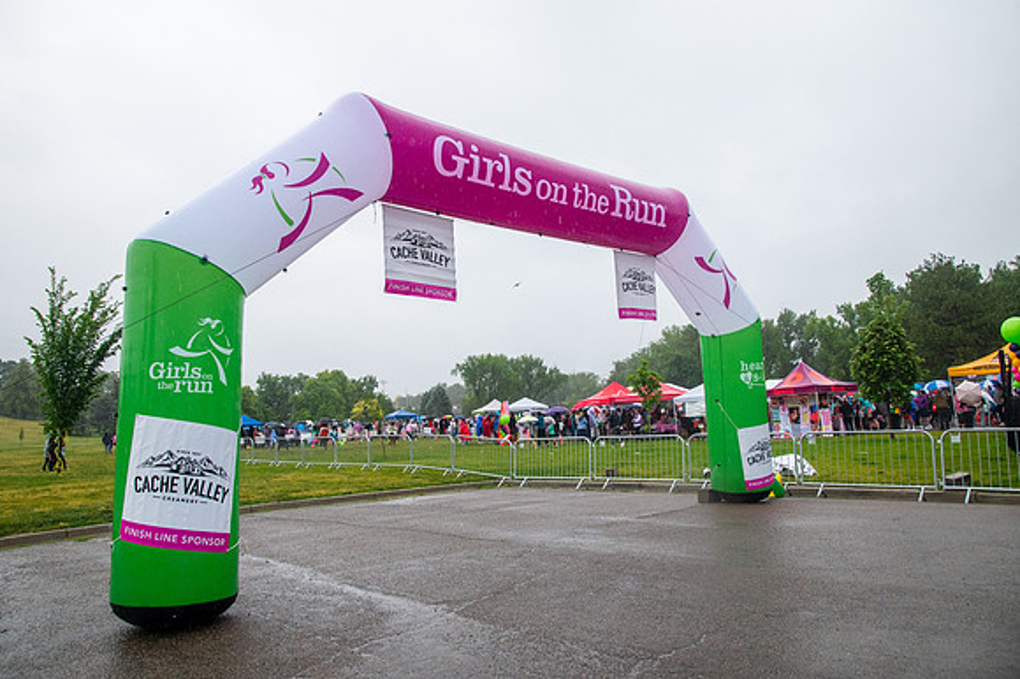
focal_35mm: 26
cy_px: 313
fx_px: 739
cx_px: 501
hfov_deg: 69.2
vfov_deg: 49.3
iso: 2500
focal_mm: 24
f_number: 6.3
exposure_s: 1/500
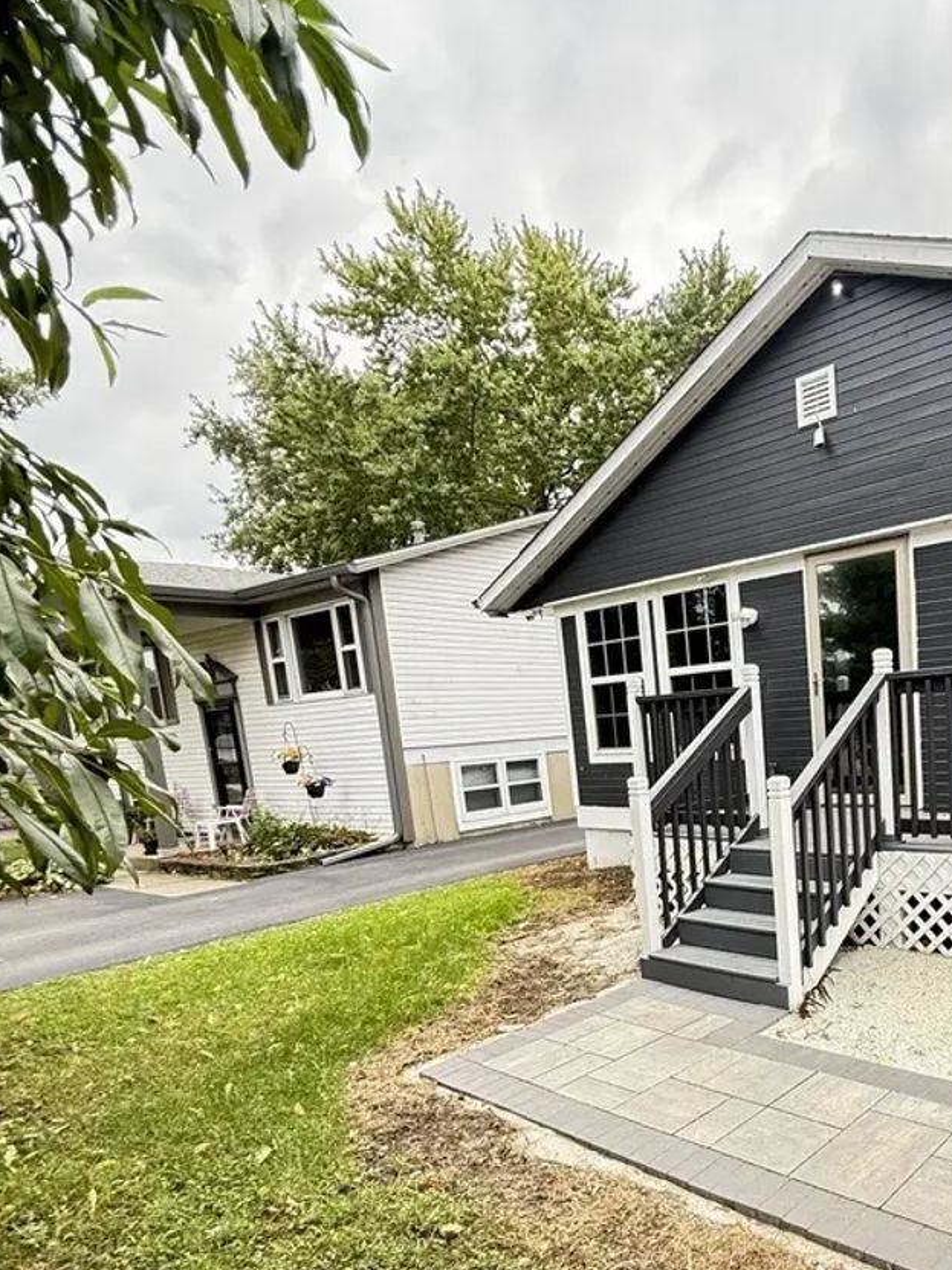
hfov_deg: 54.3
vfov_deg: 71.5
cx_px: 778
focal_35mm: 23
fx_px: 844
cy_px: 858
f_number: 2.2
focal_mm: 2.22
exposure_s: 1/99
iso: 80
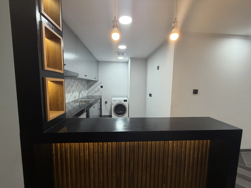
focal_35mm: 14
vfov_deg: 85.7
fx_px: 102
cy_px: 94
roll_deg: -0.7
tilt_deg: -4.8
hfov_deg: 102.1
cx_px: 126
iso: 200
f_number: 2.2
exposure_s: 1/100
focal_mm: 2.22
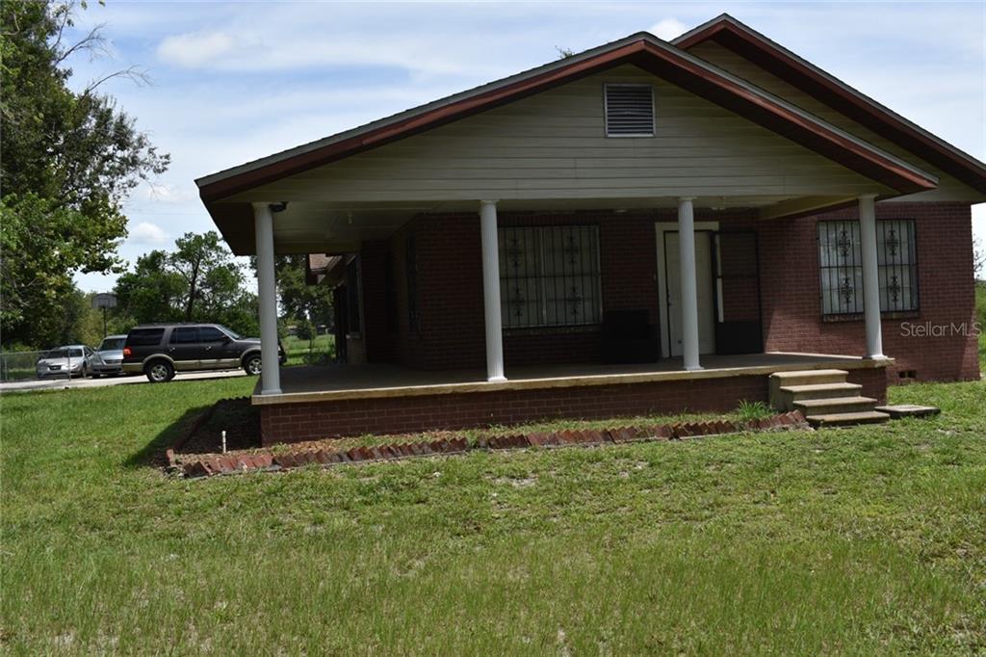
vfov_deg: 39.9
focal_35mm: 33
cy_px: 328
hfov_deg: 57.2
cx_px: 493
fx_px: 903
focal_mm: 22
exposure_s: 1/200
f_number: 10
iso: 100
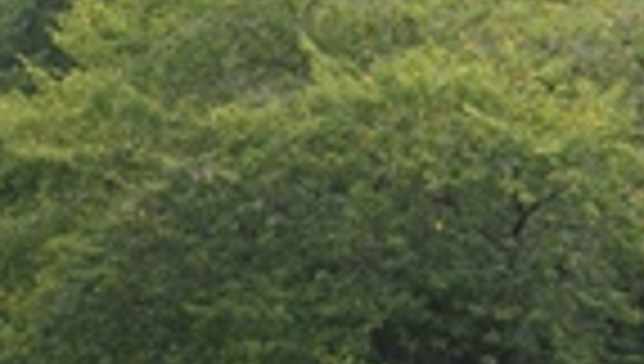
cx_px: 1130
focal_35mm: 351
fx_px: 6004
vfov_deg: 3.5
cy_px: 550
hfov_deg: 6.0
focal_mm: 50
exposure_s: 1/800
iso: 320
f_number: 4
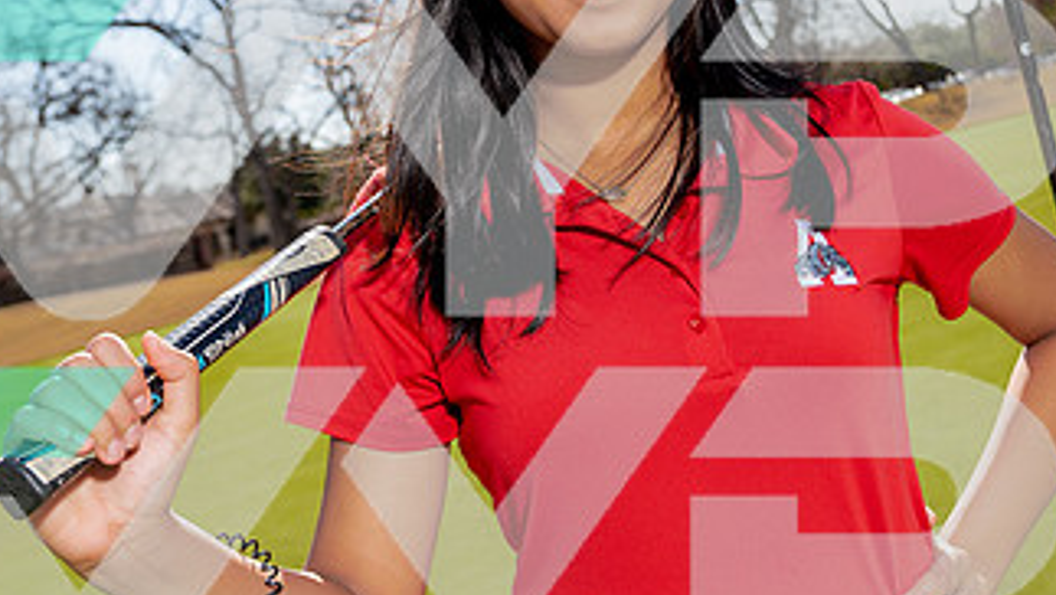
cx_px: 638
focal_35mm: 62
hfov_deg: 33.7
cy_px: 145
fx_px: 1737
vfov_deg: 19.3
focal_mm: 33
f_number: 5.6
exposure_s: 1/250
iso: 100
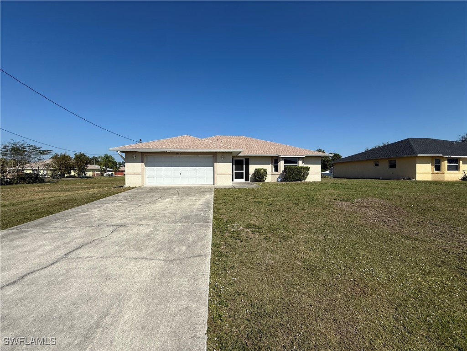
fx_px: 189
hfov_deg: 102.1
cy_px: 176
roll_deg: +0.0
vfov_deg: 85.7
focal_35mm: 14
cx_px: 234
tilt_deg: -1.0
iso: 50
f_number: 2.2
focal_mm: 2.22
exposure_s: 1/4425
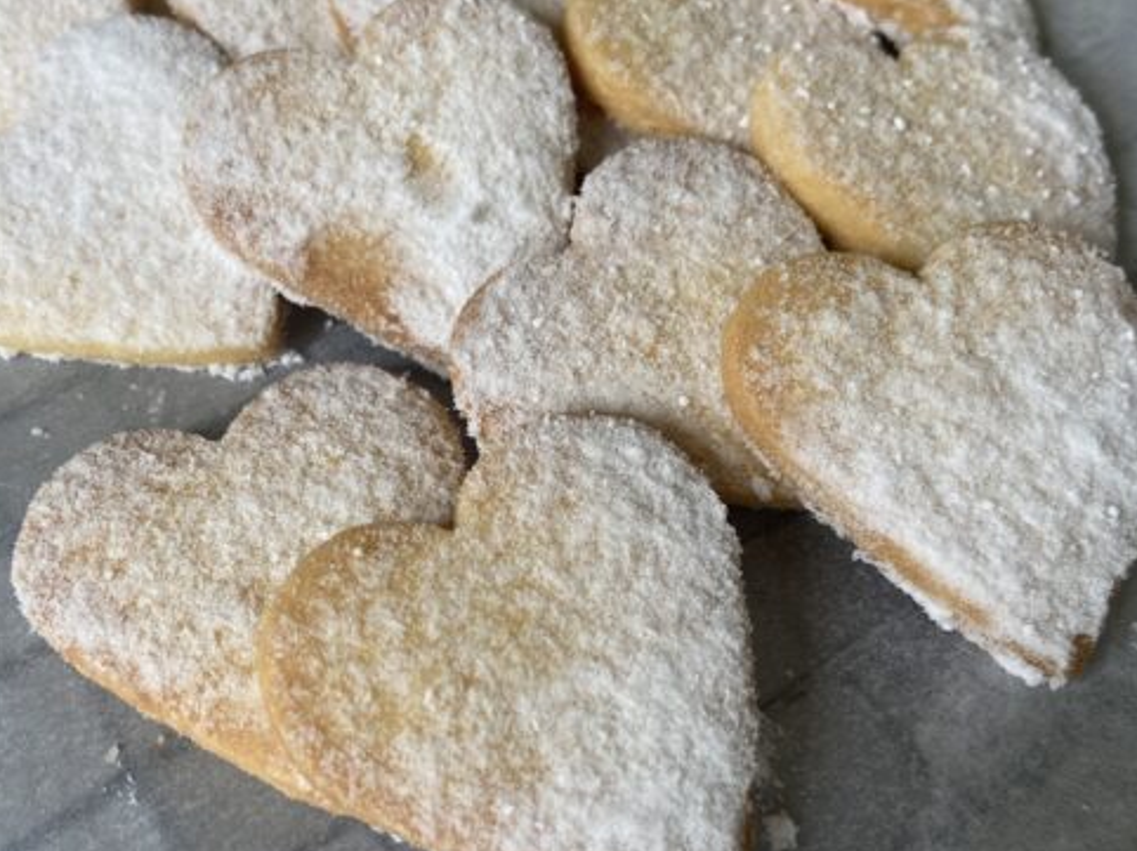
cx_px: 548
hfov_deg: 51.4
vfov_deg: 39.6
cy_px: 434
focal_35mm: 36
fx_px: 1182
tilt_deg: -56.9
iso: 100
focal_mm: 4.25
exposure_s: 1/121
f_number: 1.8
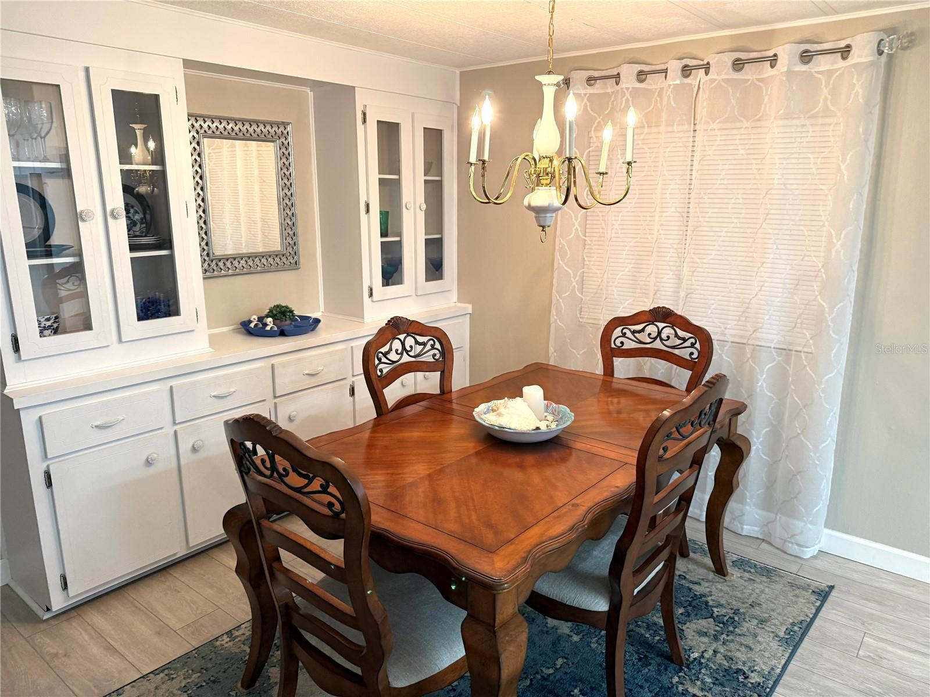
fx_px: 645
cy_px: 348
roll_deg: +0.1
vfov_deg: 56.8
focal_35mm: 24
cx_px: 465
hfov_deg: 71.6
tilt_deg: -13.2
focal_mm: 6.76
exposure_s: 1/60
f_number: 1.78
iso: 250
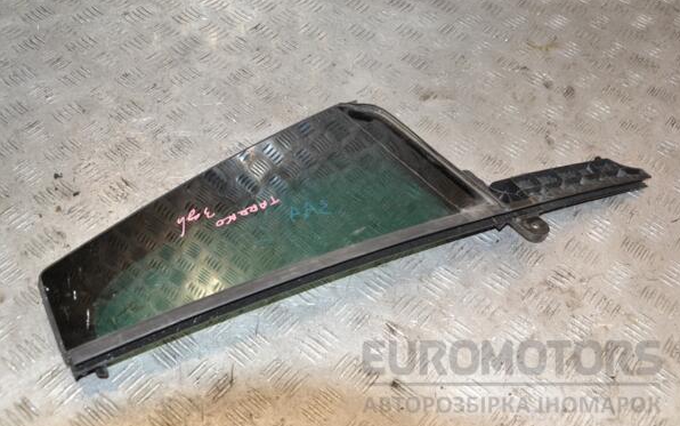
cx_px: 341
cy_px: 206
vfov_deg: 32.0
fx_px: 742
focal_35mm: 40
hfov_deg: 49.3
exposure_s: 1/200
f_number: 6.3
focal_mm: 26
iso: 800
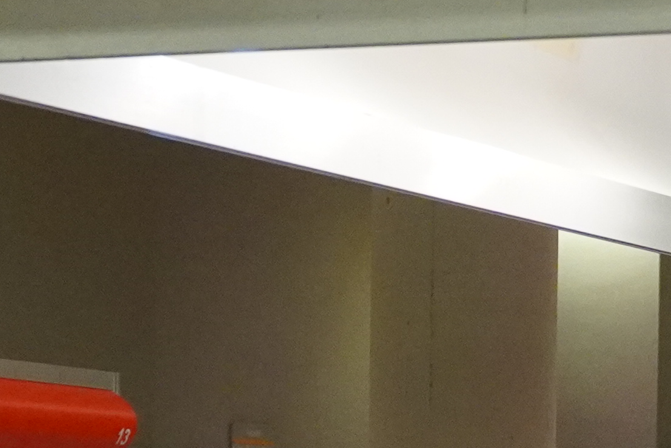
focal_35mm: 236
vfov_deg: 5.8
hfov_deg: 8.7
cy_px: 736
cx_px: 216
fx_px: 4393
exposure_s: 1/160
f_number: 4.5
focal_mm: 29
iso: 3200
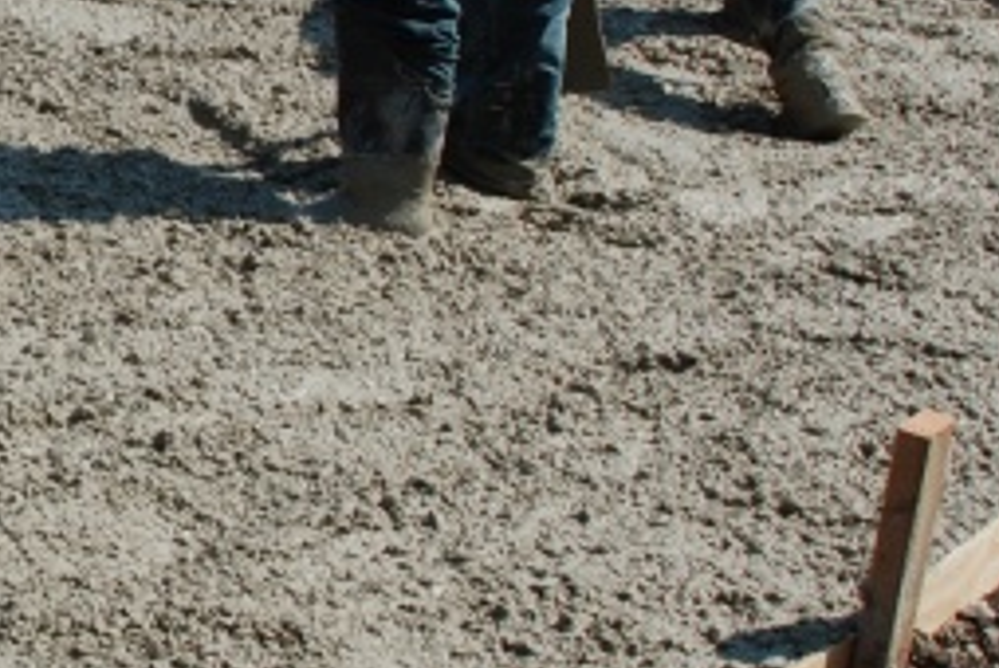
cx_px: -205
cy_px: 163
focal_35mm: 121
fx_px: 3362
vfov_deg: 11.3
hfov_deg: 16.2
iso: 100
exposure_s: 1/250
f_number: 8
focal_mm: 20
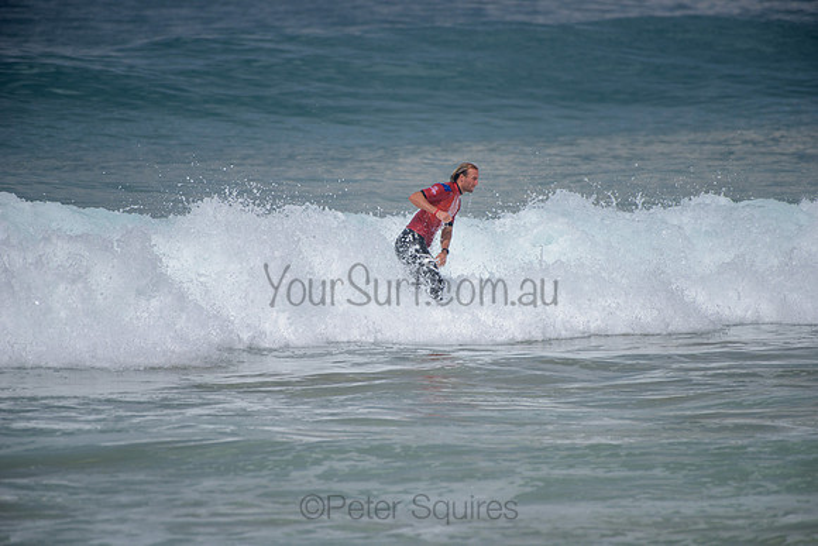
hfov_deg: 4.1
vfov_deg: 2.8
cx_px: 409
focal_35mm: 500
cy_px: 273
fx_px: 11363
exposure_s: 1/2000
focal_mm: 500
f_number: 5.6
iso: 180
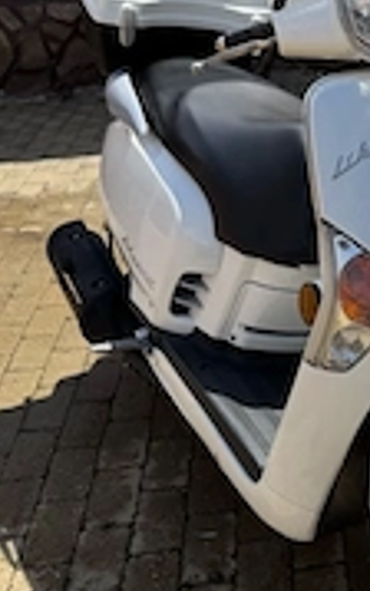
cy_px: 267
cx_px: 423
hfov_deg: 21.4
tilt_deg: -22.4
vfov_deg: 35.6
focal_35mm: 57
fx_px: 919
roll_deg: +0.8
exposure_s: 1/4049
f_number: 1.78
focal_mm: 6.76
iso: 80
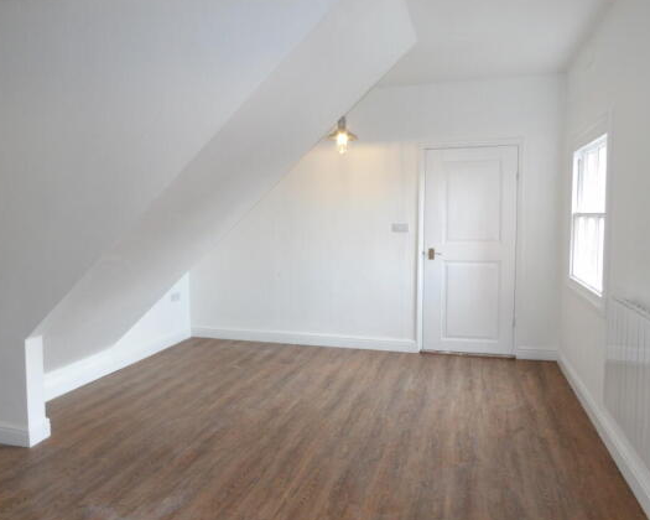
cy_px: 263
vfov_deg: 54.9
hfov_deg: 66.0
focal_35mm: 26
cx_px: 324
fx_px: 500
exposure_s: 1/15
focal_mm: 4.3
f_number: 4.1
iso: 200
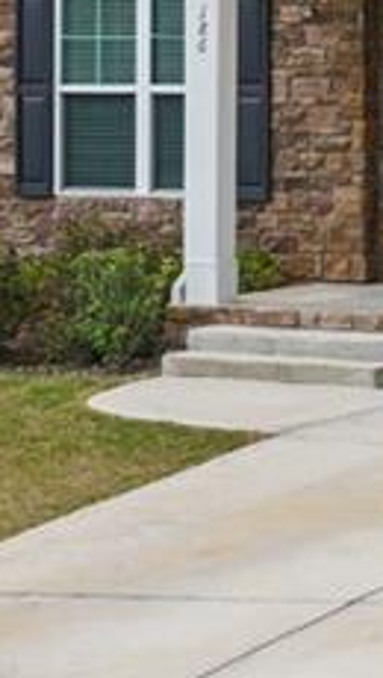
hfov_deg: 7.2
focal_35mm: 163
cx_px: 798
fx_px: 2932
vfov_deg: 12.9
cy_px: -133
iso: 160
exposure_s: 1/160
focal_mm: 35
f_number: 8
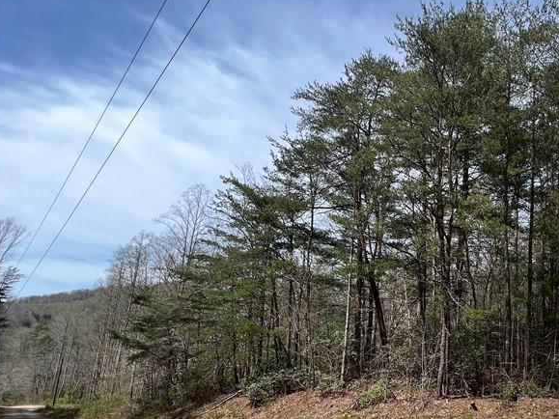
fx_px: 371
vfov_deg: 57.5
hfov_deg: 66.6
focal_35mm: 23
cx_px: 453
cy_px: 282
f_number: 1.8
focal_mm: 1.57
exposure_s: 1/752
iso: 32
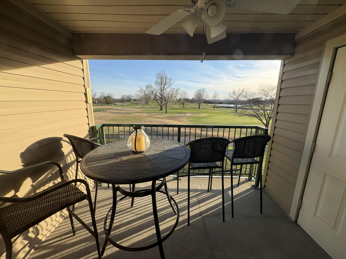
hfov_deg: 102.1
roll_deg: -0.1
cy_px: 130
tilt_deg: -11.0
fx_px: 140
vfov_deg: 85.7
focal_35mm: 14
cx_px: 173
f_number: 2.2
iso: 50
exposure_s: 1/620
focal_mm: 2.22
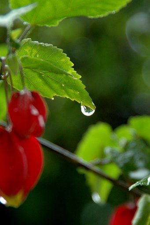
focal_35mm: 180
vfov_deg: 11.4
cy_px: 112
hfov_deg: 7.6
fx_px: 1126
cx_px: 75
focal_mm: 120
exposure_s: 1/125
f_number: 5.6
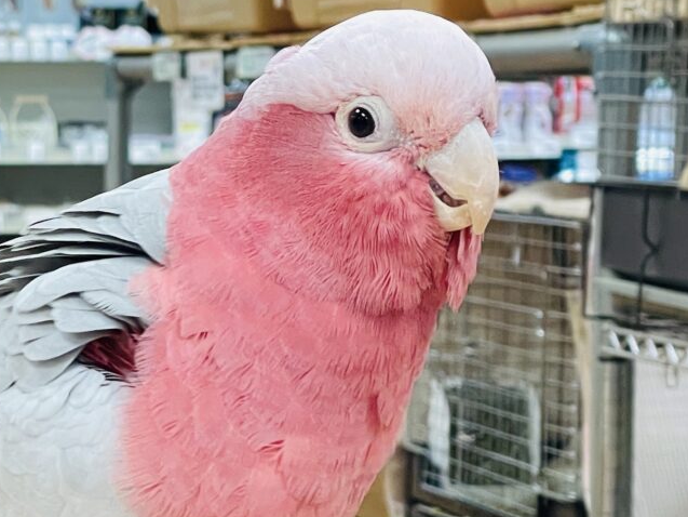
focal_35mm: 98
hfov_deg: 19.8
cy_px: 339
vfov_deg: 15.1
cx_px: 148
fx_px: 1948
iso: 125
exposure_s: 1/99
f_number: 2
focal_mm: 6
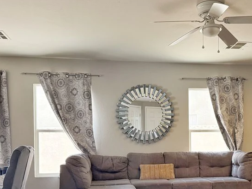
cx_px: 172
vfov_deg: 31.4
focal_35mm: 45
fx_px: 328
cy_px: 150
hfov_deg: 41.4
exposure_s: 1/120
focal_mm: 6.76
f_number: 1.78
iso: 320
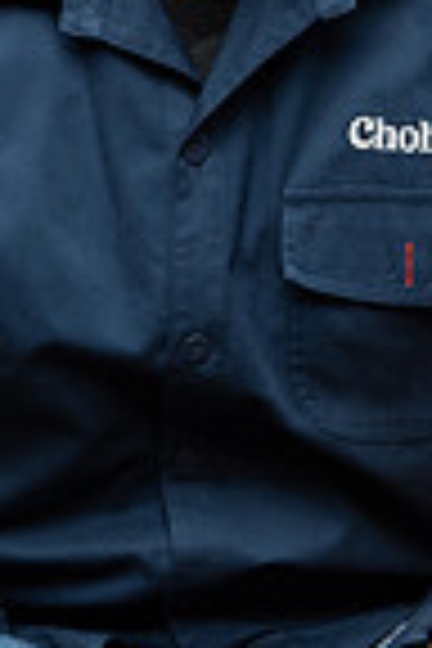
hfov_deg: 6.0
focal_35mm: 228
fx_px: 4104
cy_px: 99
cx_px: 202
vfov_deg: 9.0
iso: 320
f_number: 4
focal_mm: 73
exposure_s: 1/160
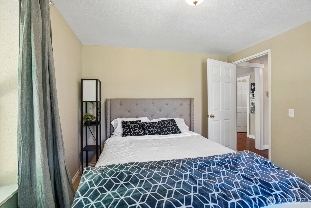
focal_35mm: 16
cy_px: 104
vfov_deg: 73.7
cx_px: 156
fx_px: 138
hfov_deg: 96.7
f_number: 8
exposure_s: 1/10
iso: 400
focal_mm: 16
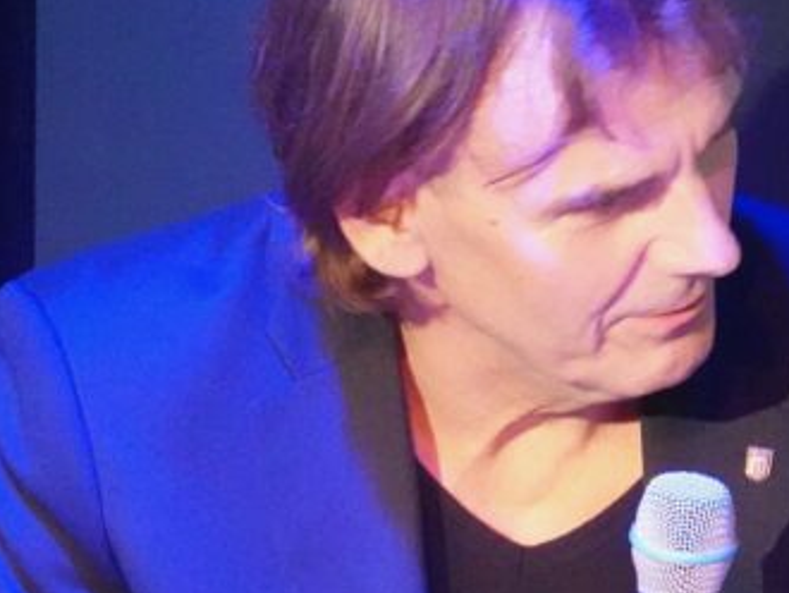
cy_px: 542
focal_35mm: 364
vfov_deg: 4.1
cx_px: 265
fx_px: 8303
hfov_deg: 5.4
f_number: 4.5
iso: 6400
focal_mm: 44.38
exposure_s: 1/30
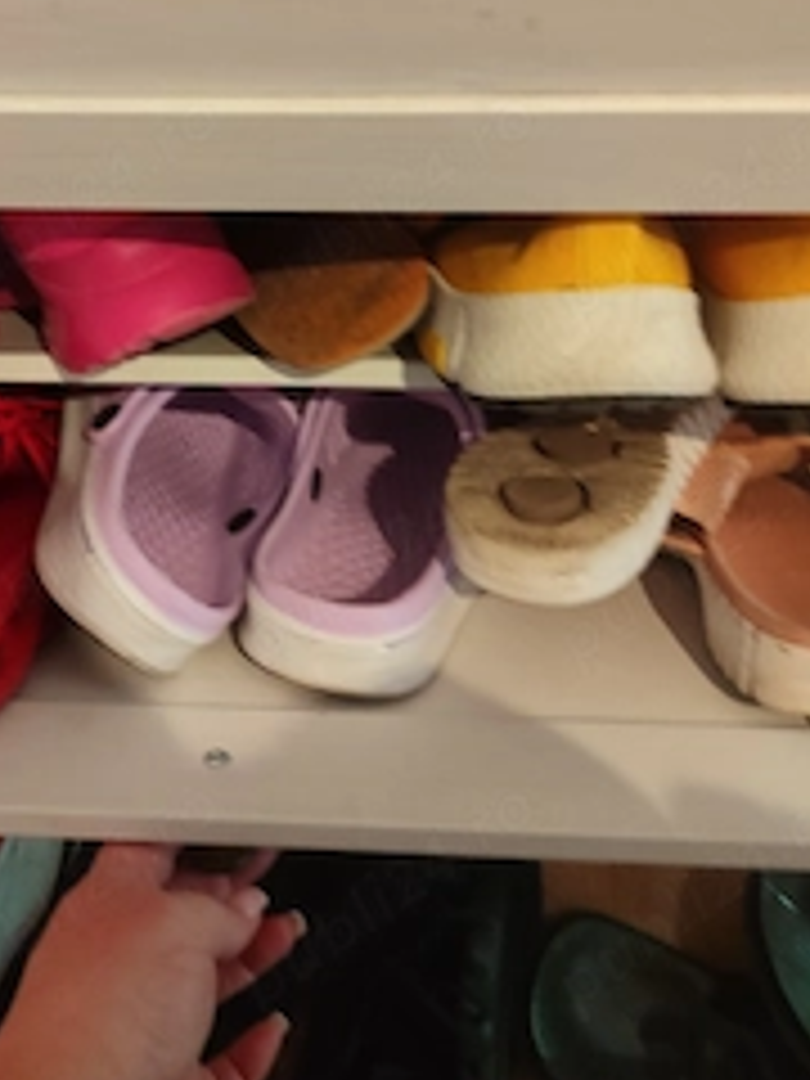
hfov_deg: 35.4
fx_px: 1248
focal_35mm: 40
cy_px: 284
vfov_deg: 45.3
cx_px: 230
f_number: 1.7
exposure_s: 1/20
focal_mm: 5.24
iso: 2155
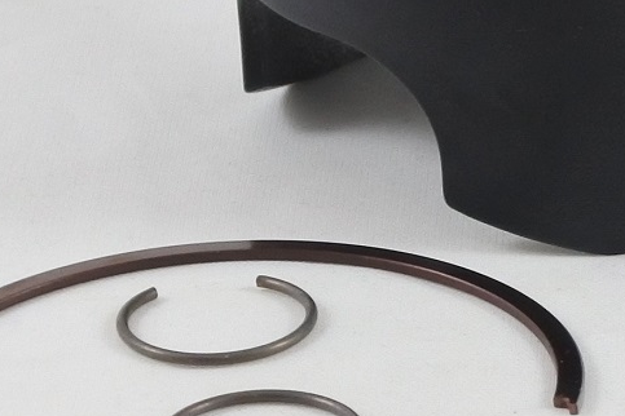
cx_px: 617
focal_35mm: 190
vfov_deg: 7.2
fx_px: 3298
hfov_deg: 10.7
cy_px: -88
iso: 500
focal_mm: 18
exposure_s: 1/125
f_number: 4.5
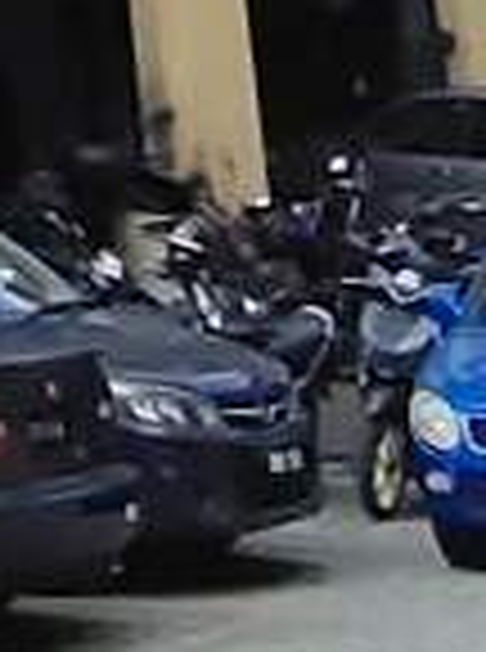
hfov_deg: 8.7
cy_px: -1196
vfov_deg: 10.2
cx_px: -763
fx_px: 2839
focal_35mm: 151
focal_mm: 1.66
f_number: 2.2
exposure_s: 1/1643
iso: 50
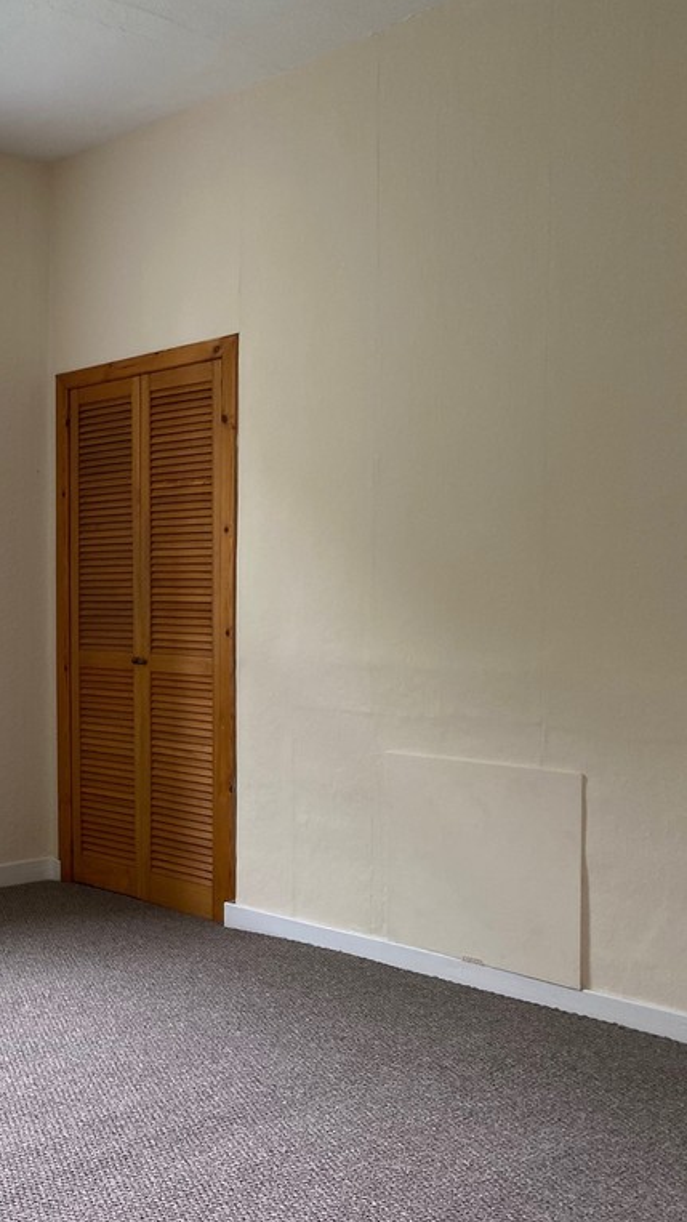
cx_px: -53
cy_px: 613
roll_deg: +0.4
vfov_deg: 52.8
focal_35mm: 38
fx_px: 1231
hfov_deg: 28.5
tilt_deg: -1.0
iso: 125
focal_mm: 4.25
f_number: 1.8
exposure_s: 1/121
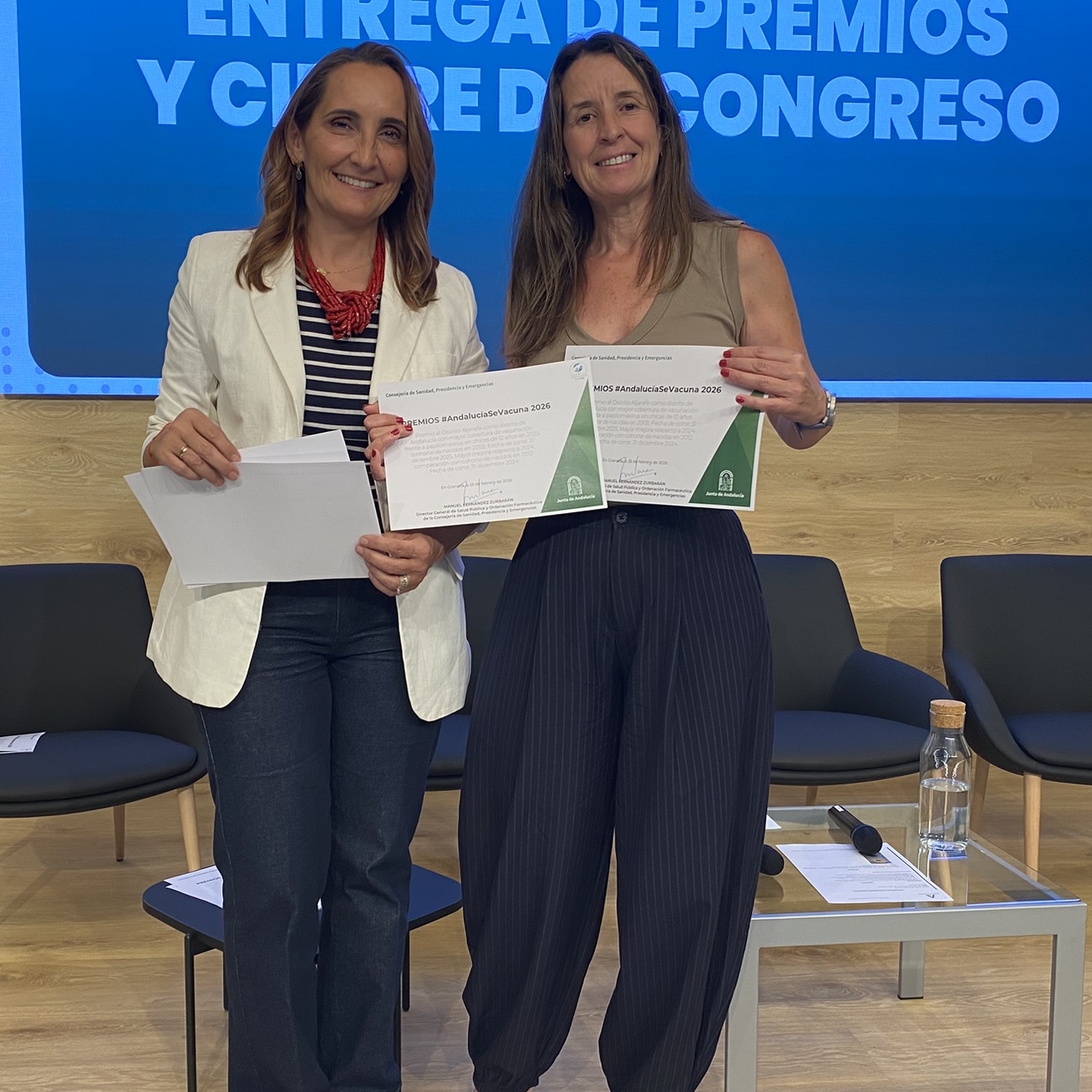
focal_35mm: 36
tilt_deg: -7.5
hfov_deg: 45.9
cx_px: 458
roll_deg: +0.4
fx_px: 1285
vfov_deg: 46.0
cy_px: 547
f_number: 1.8
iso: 80
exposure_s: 1/50
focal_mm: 4.25
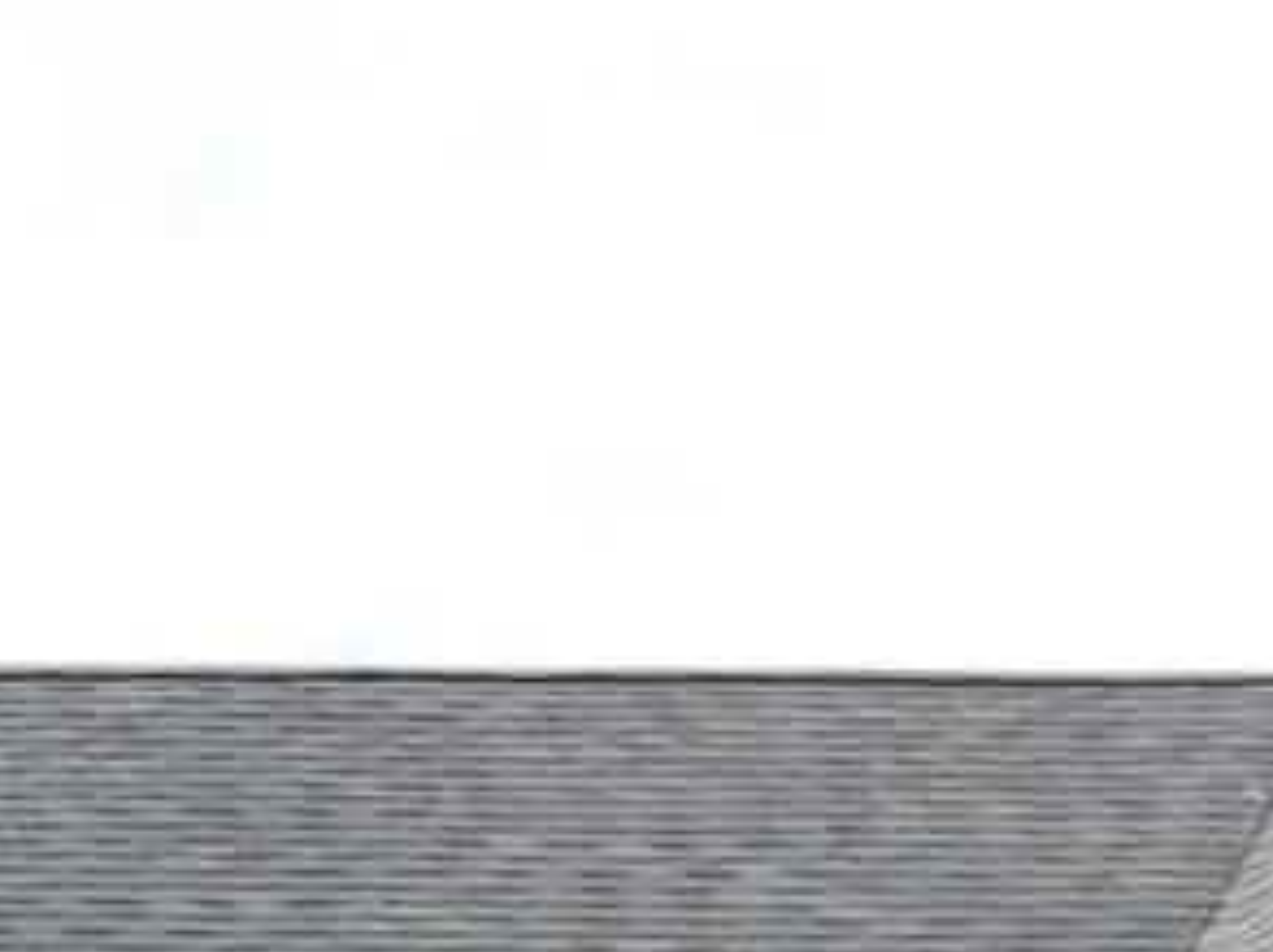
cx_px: -2511
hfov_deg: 7.1
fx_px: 9256
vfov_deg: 5.7
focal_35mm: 252
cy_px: 2082
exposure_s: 1/640
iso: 125
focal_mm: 6.3
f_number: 3.5
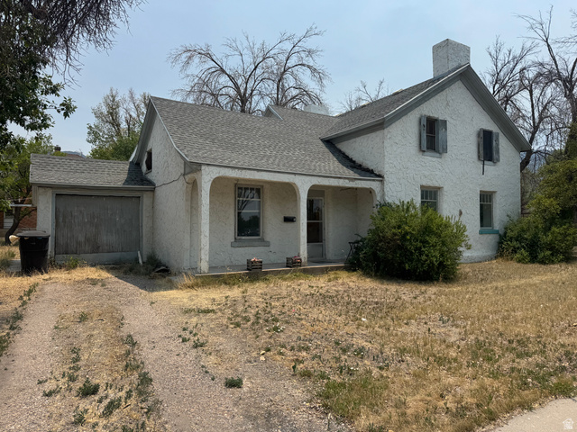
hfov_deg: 71.6
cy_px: 216
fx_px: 400
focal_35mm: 24
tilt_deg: +2.1
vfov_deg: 56.8
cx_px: 288
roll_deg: +0.1
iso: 80
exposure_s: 1/5814
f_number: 1.78
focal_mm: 6.76
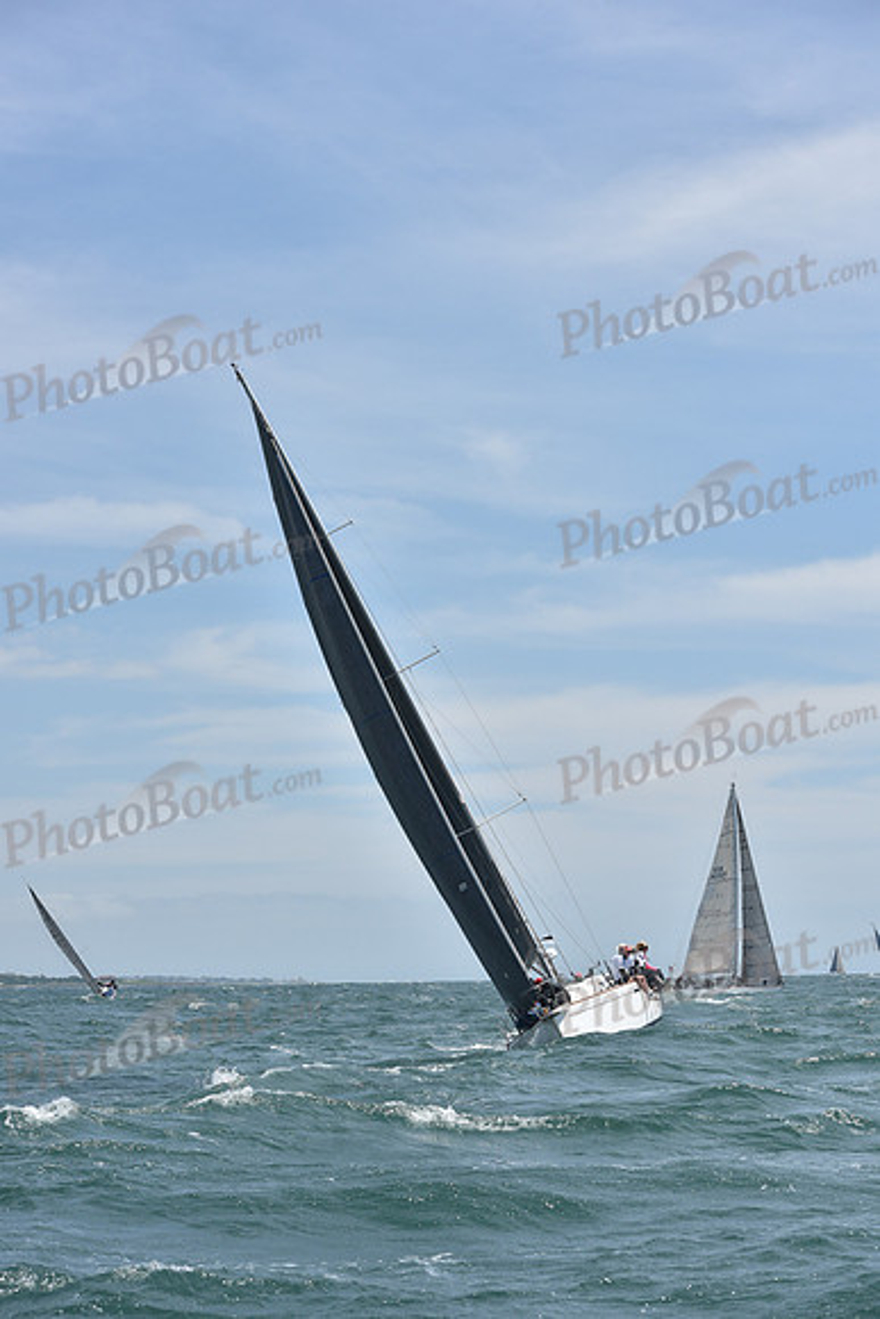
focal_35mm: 70
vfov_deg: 28.8
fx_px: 2565
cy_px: 660
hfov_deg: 19.5
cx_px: 440
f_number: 8
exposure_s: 1/1250
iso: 250
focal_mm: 70
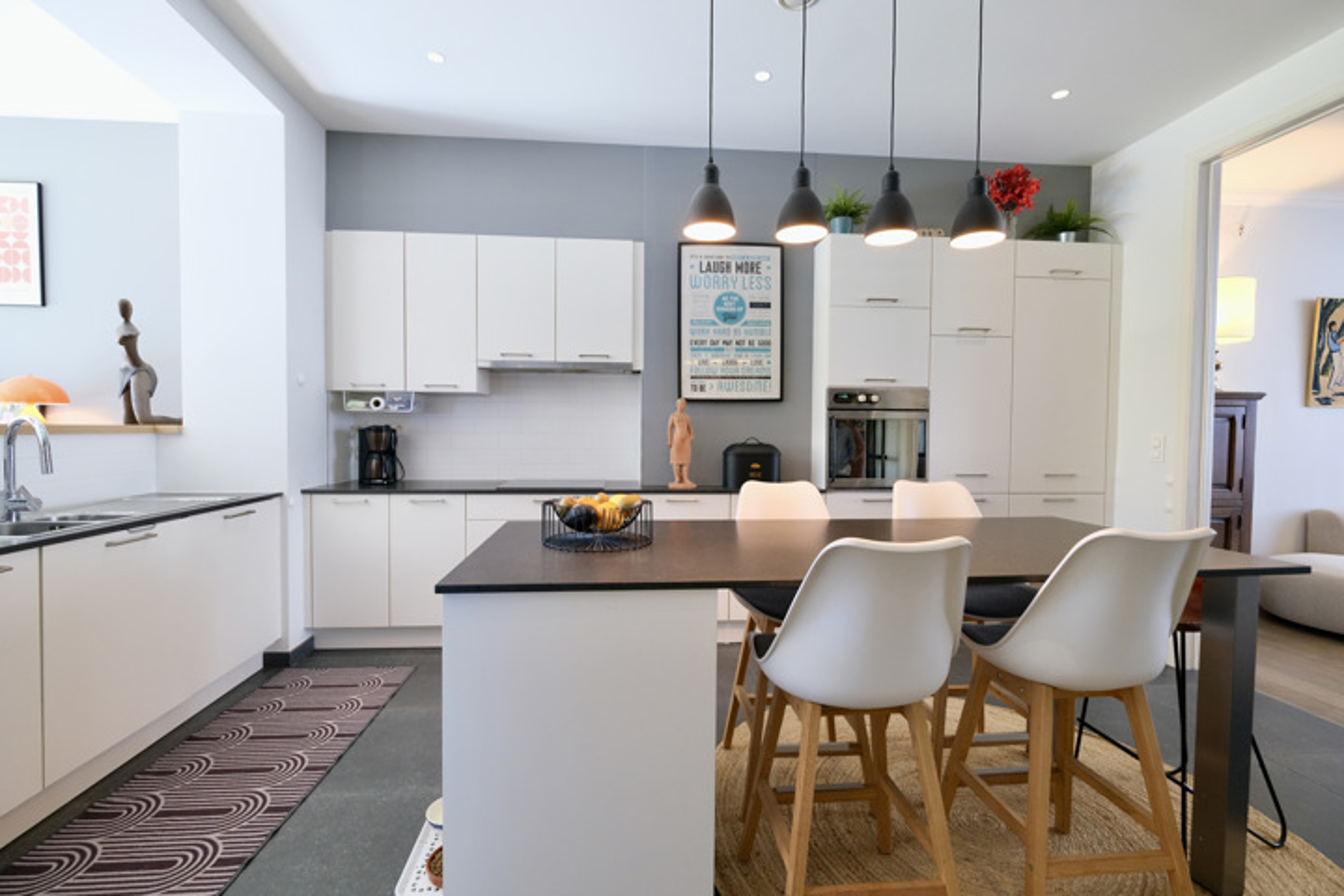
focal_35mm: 15
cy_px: 448
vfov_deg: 77.3
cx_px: 672
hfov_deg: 100.4
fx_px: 560
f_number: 4
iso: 1250
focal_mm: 10
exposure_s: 1/30
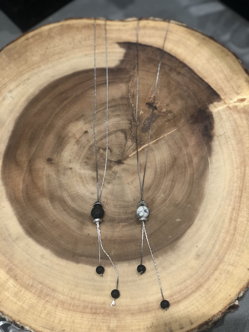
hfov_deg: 25.7
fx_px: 547
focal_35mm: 57
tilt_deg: -62.6
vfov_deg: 33.8
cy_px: 166
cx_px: 124
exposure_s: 1/30
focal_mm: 6.6
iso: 32
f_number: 2.8
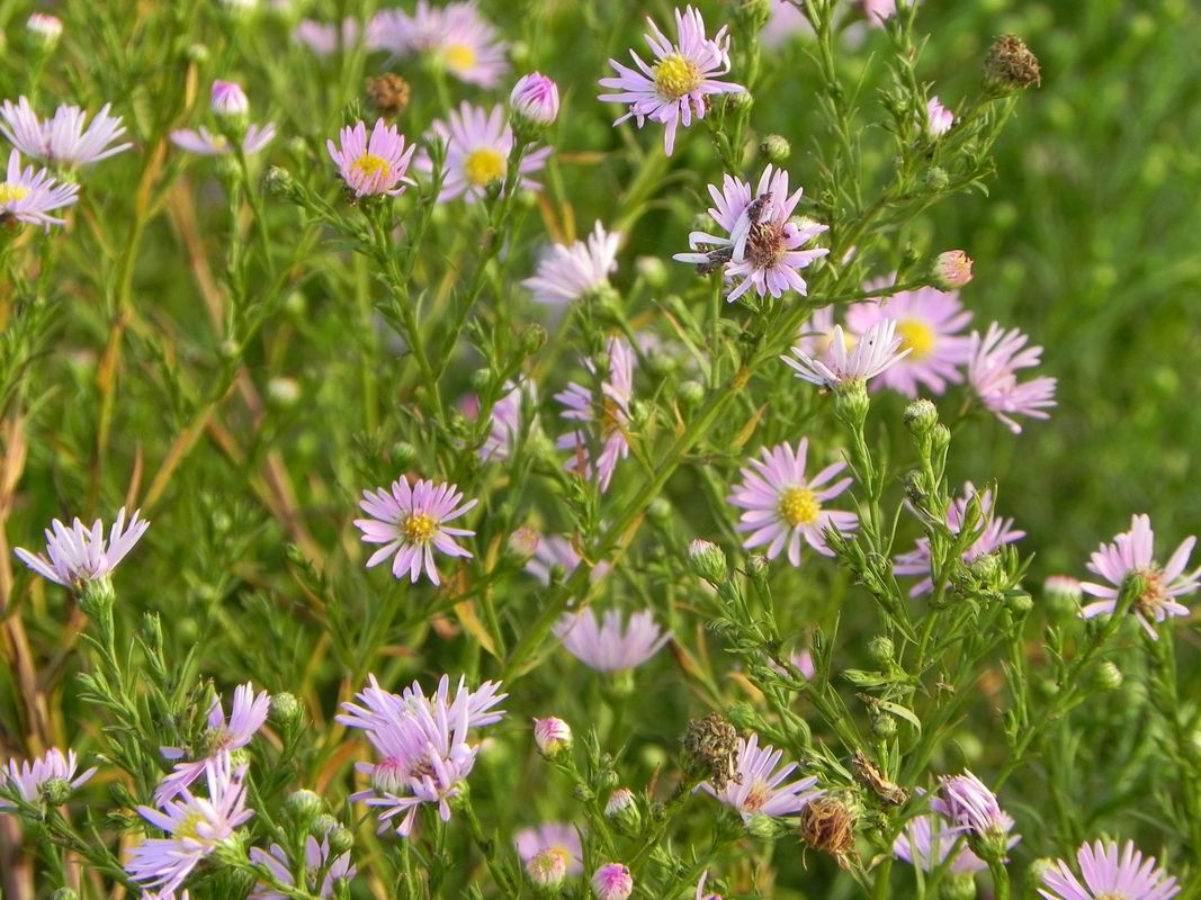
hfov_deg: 8.0
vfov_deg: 6.0
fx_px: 8569
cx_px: 600
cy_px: 450
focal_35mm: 247
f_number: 5
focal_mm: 44
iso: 160
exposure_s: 1/60
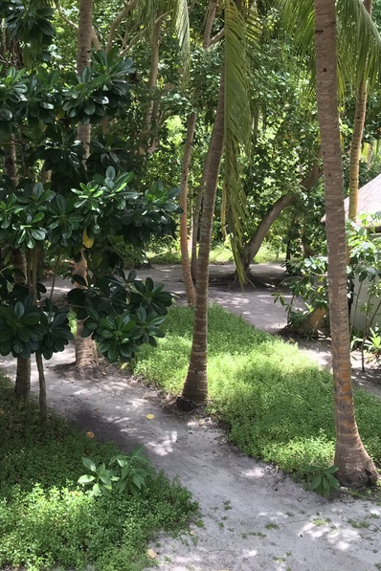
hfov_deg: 33.3
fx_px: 619
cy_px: 286
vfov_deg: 49.6
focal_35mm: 39
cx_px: 79
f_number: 1.8
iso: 20
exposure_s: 1/111
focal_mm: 3.99
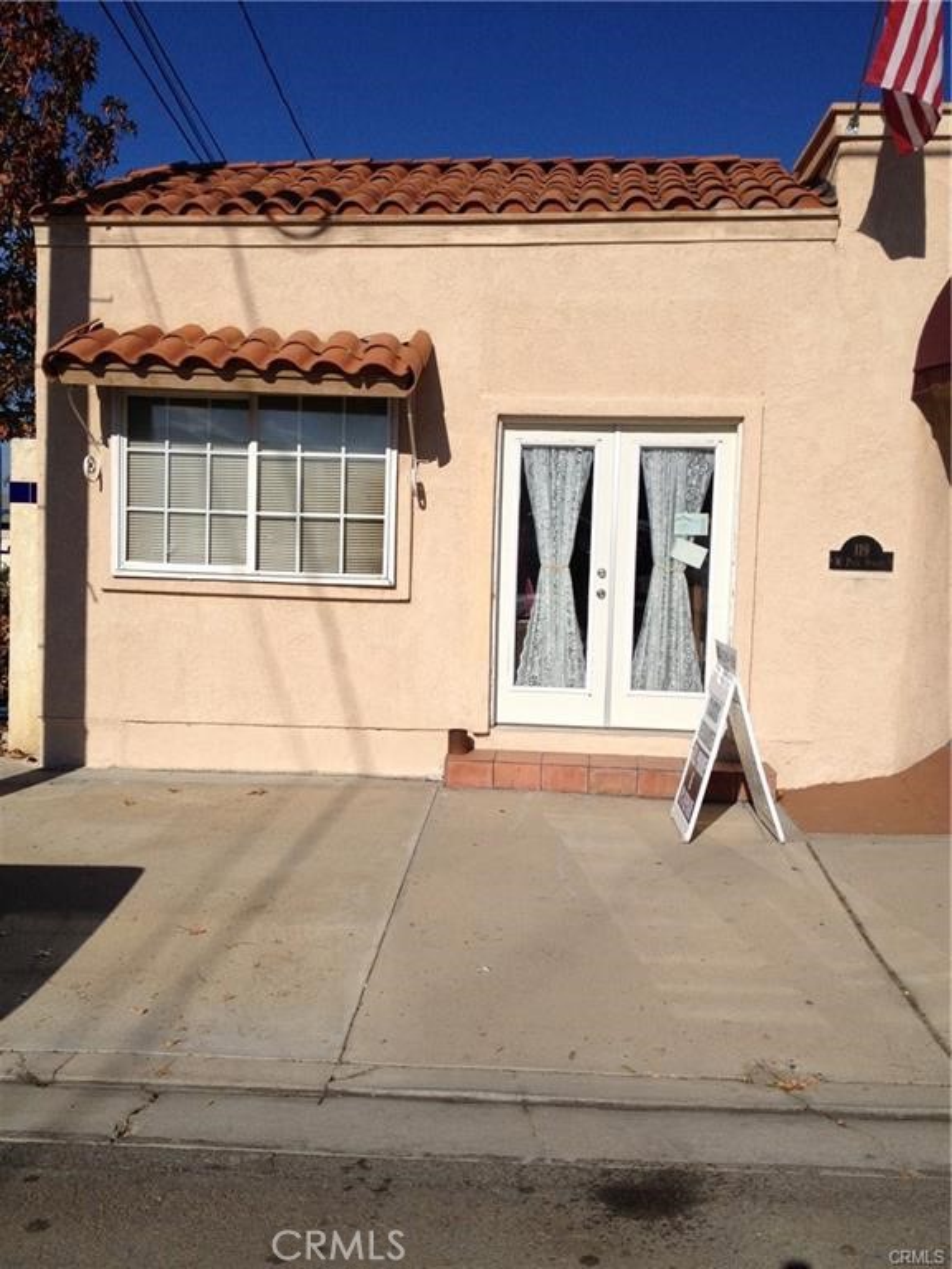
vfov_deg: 52.6
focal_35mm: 35
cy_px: 634
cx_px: 476
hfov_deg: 40.7
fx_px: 1283
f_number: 2.4
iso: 50
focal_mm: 4.28
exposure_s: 1/4608
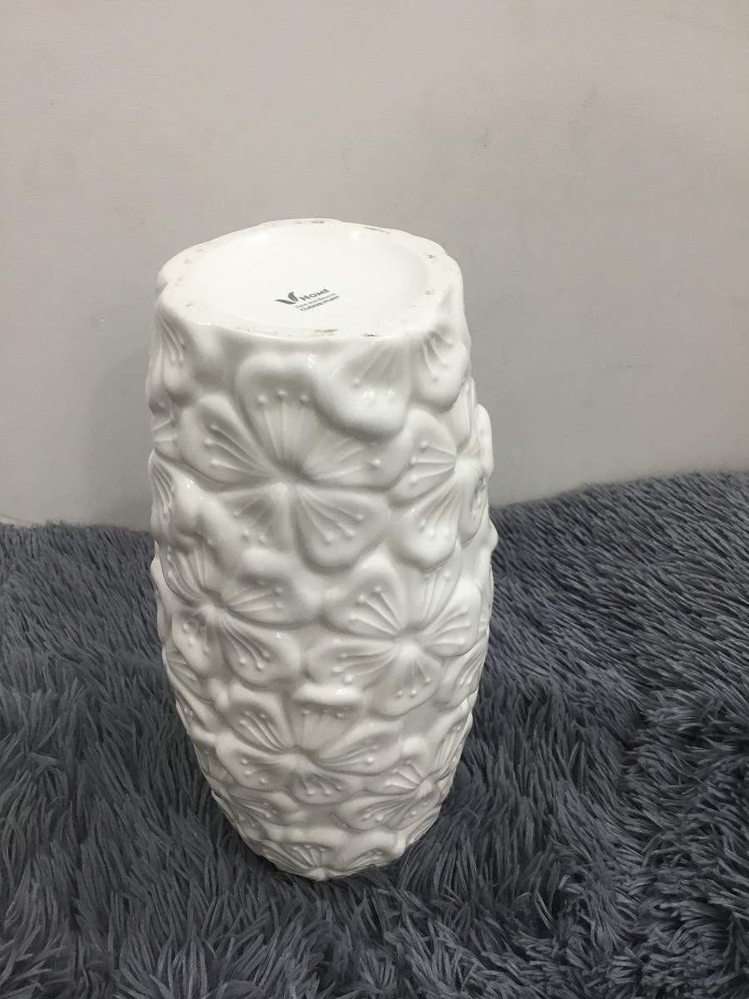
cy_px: 500
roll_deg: +0.8
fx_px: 894
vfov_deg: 58.4
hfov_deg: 45.4
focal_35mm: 31
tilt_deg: -37.9
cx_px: 374
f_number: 2.4
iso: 64
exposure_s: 1/33
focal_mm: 3.3
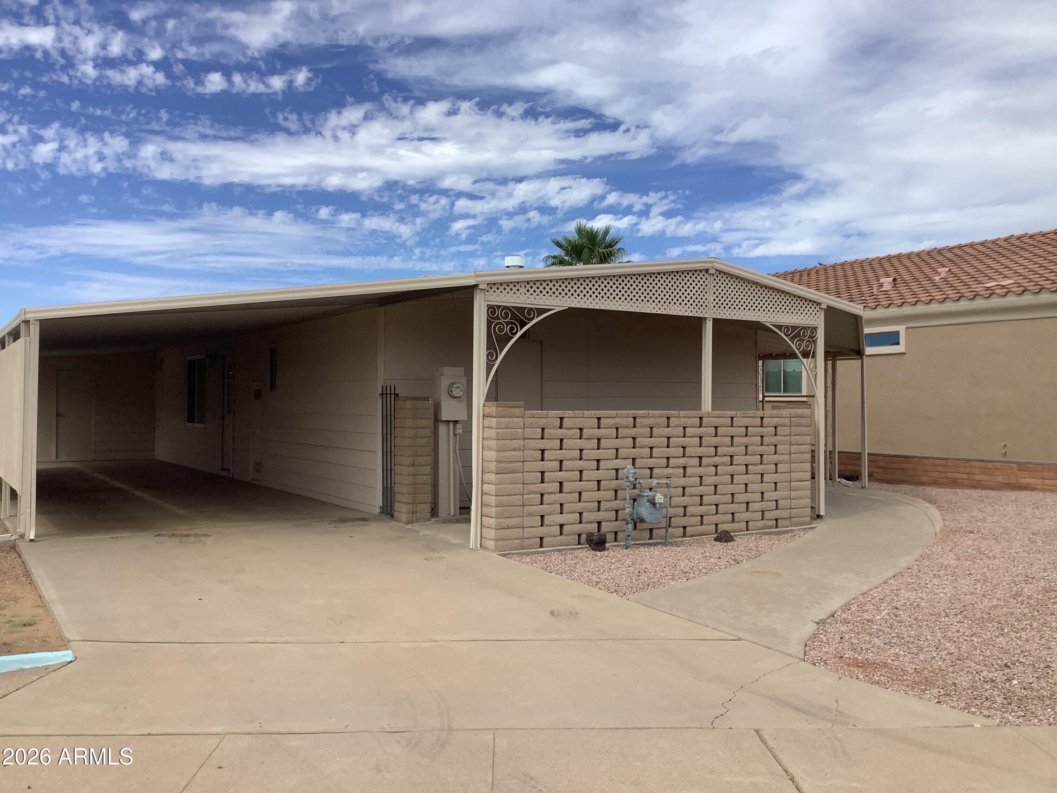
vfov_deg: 45.4
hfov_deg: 58.4
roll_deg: -0.4
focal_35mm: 31
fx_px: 947
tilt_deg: +1.4
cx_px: 528
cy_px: 396
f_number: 2.4
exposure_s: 1/1631
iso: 25
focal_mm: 3.3
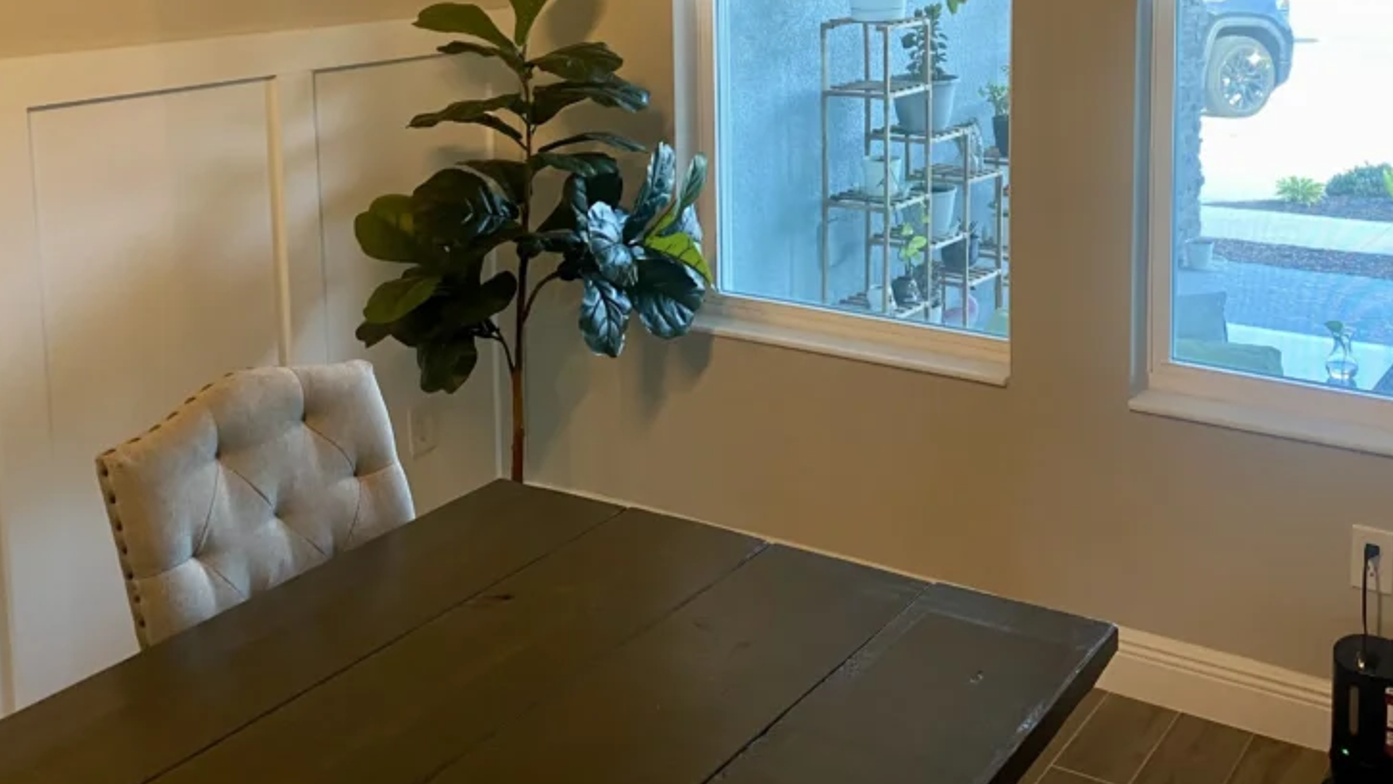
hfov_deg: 49.7
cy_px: 75
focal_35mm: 40
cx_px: 907
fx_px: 1478
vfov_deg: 28.5
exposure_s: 1/60
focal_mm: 4.25
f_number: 1.8
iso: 125
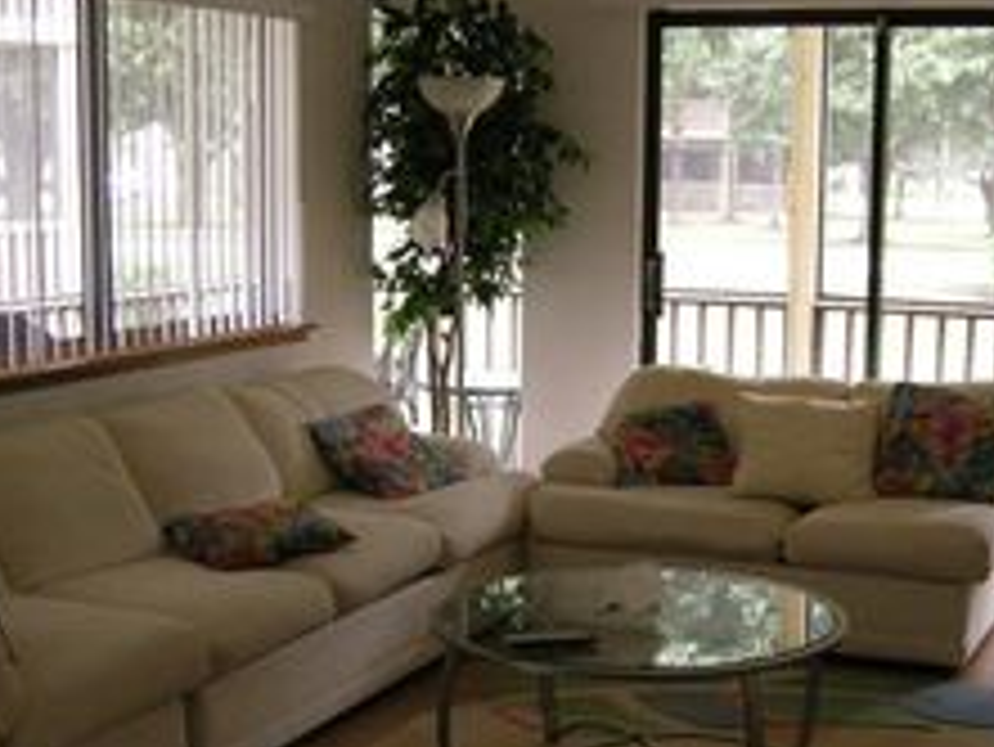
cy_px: 536
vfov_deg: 24.2
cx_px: 661
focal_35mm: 60
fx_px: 1724
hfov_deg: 31.9
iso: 400
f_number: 2.7
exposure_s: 1/32.1
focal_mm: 7.5
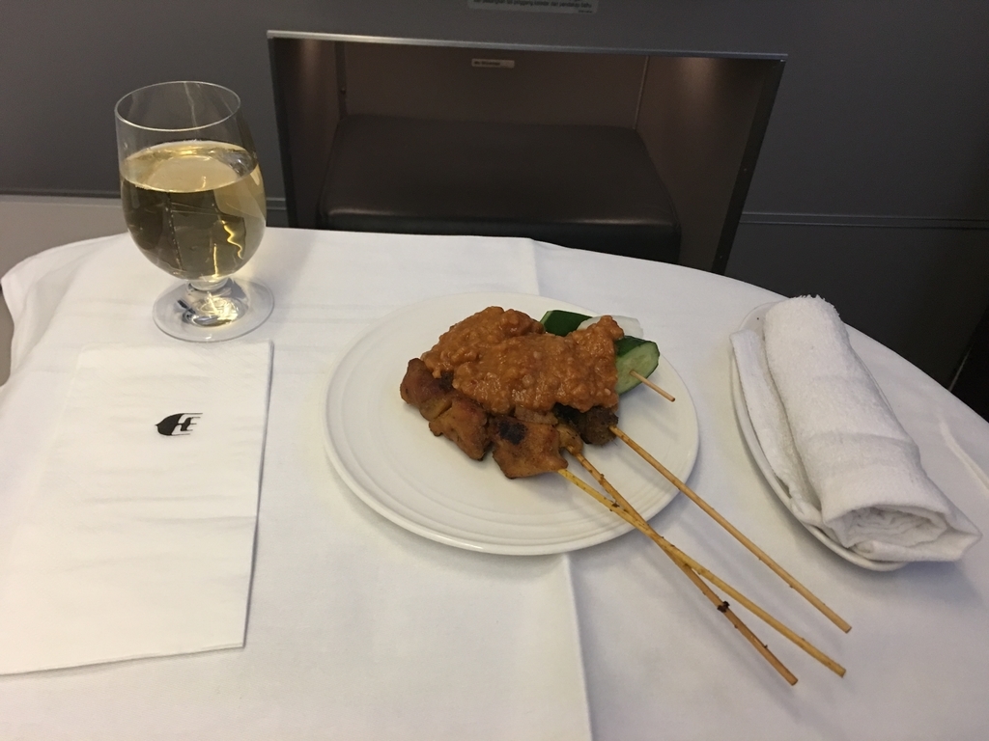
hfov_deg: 61.7
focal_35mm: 29
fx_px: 829
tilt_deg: -35.9
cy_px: 370
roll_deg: -4.5
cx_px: 494
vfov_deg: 48.2
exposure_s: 1/15
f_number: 2.2
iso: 100
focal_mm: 4.15
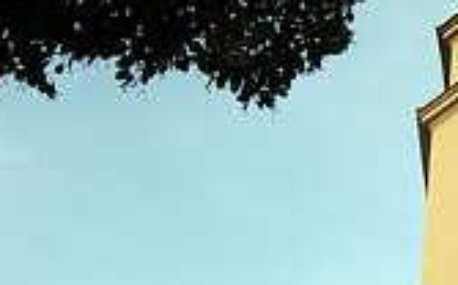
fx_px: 1409
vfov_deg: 11.5
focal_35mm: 113
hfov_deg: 17.1
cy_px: 218
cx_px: 639
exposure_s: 1/89.8
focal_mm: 7.5
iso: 64
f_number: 3.8
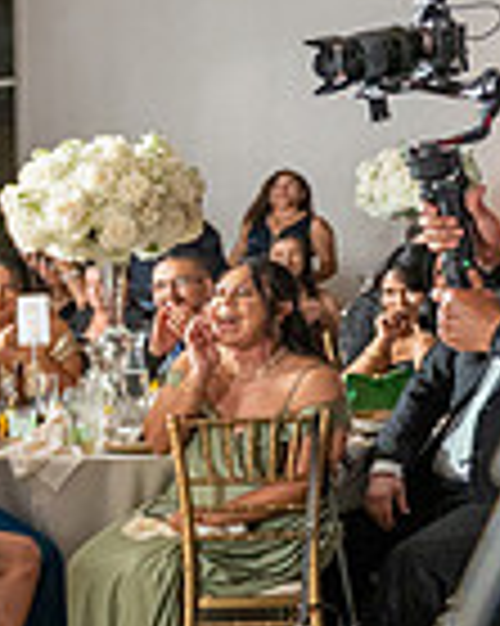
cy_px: 495
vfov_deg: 15.6
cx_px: -1158
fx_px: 2278
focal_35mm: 123
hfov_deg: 9.1
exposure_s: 1/160
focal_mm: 24
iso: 800
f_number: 3.5
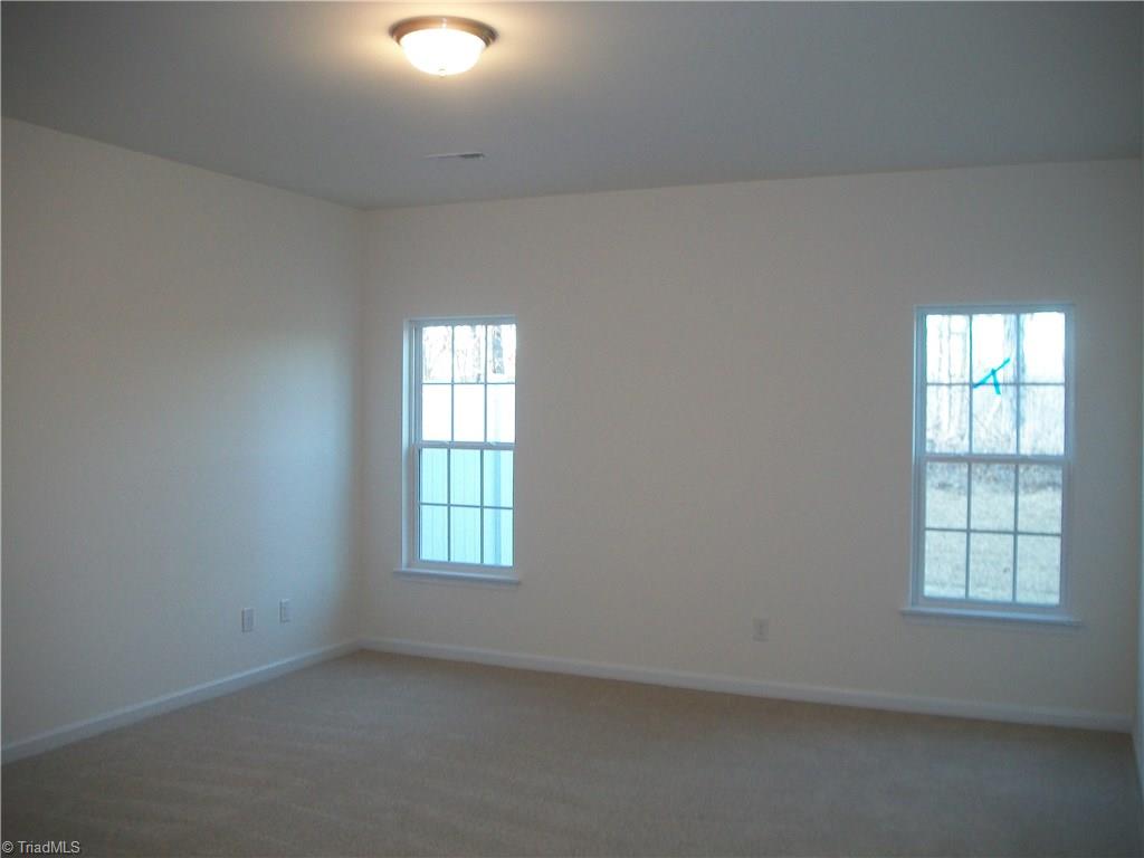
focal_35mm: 32
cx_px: 572
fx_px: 1058
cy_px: 429
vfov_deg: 44.2
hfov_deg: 56.8
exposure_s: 1/30
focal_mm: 5.7
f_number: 2.9
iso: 160
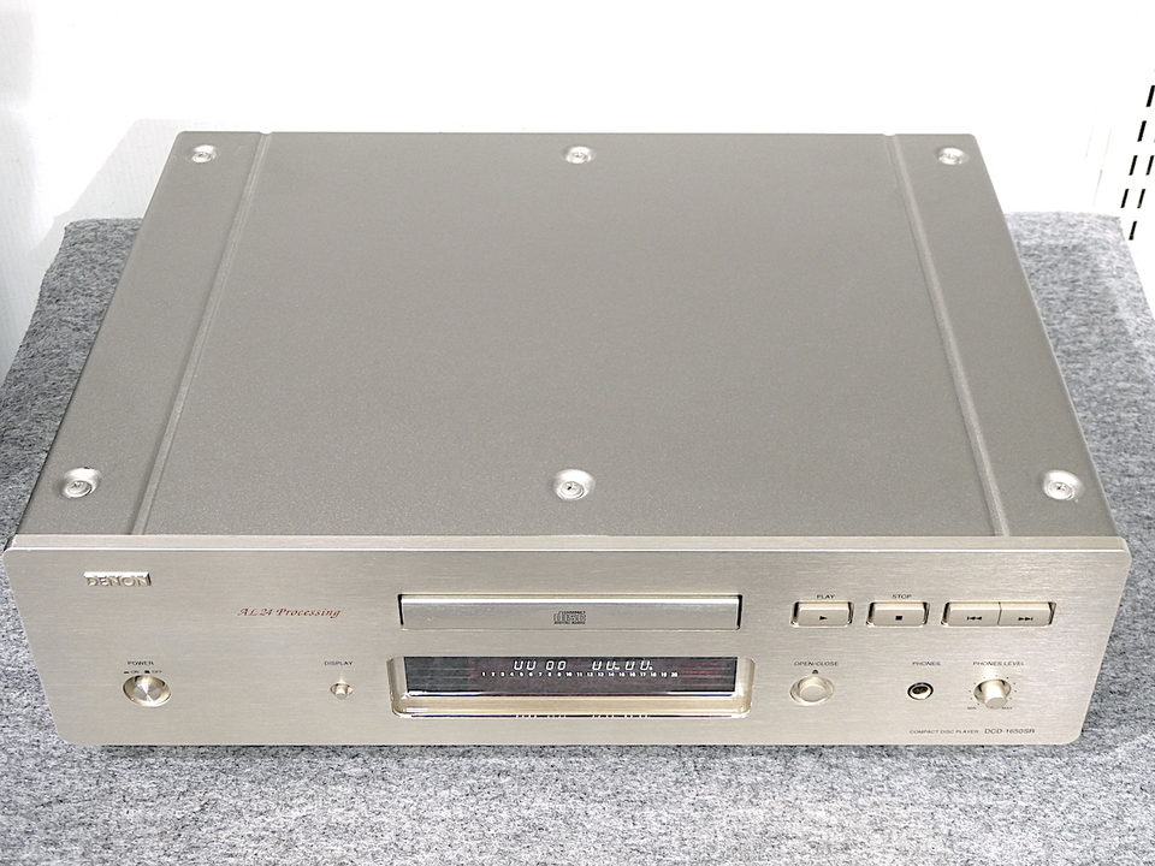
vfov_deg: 30.9
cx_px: 578
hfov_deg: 40.4
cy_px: 433
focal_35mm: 47
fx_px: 1568
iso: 200
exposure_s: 1/5
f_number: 4
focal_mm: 8.4
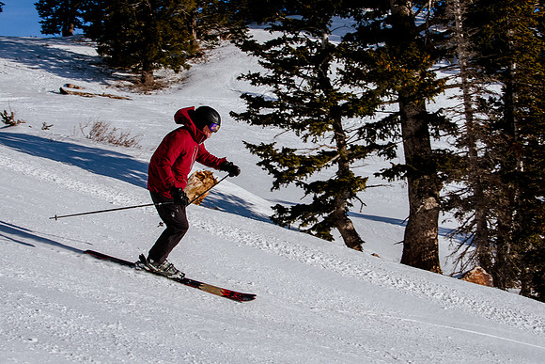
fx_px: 958
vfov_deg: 21.5
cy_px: 165
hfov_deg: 31.7
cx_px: 309
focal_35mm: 63
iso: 160
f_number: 9
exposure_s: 1/1000
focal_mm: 32
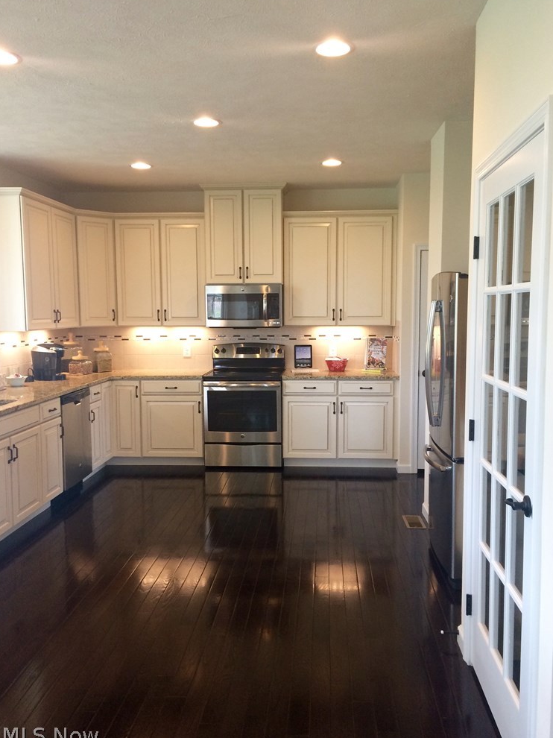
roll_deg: +2.1
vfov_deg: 60.0
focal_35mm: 30
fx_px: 639
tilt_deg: -6.3
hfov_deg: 46.8
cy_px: 371
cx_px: 282
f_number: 2.2
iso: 50
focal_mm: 4.15
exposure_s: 1/30
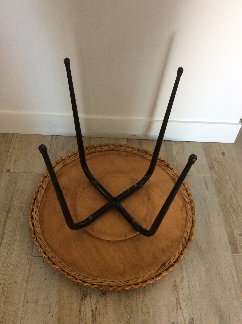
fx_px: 299
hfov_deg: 44.1
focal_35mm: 32
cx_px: 121
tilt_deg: -50.0
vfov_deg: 56.9
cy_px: 162
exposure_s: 1/25
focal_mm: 3.3
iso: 64
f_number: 2.4
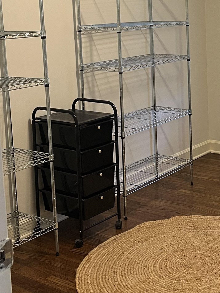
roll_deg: +1.7
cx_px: 222
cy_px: 68
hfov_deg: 22.4
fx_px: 534
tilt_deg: -7.0
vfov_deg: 30.2
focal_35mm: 63
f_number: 1.6
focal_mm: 5.1
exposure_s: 1/60
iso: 200
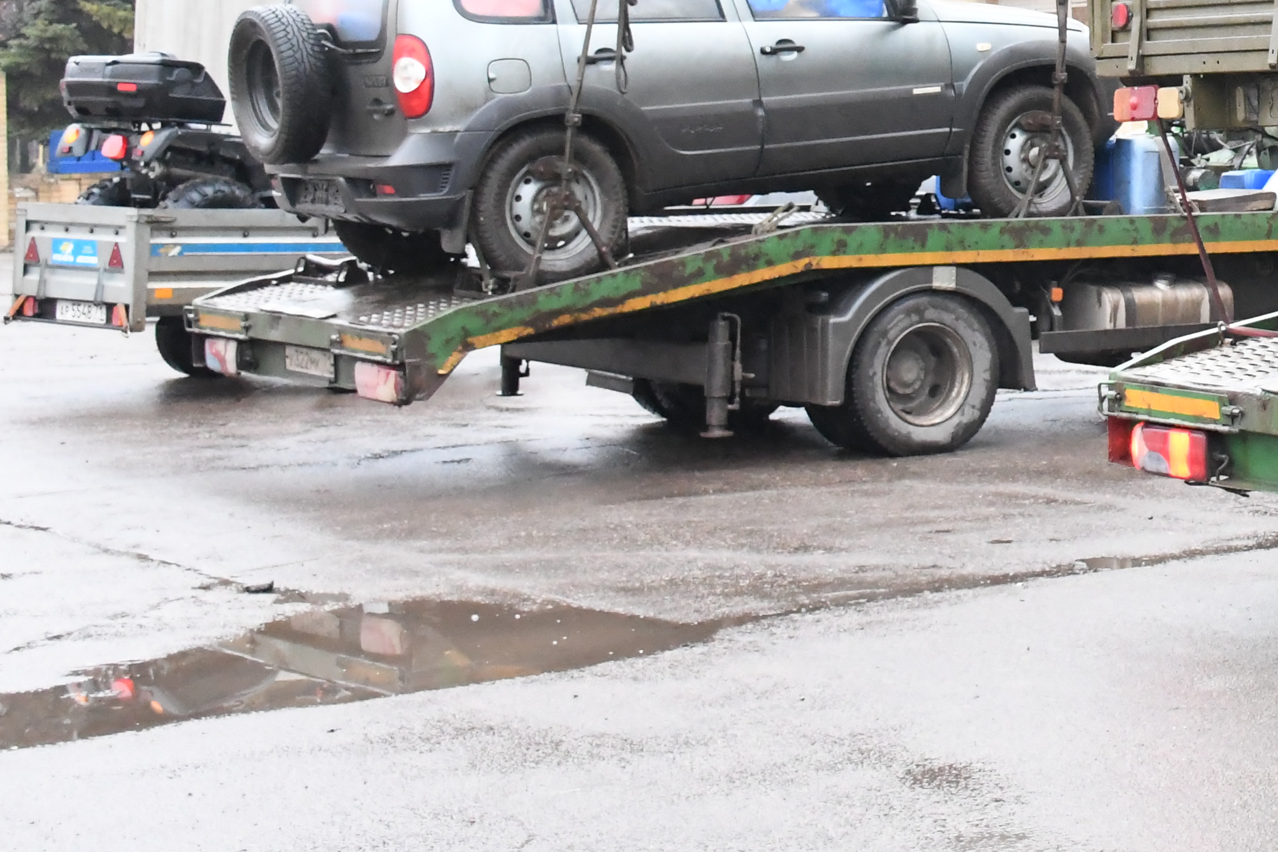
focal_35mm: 85
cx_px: 1435
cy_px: 46
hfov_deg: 22.5
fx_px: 3017
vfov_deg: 15.8
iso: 5000
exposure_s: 1/160
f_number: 3.8
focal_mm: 24
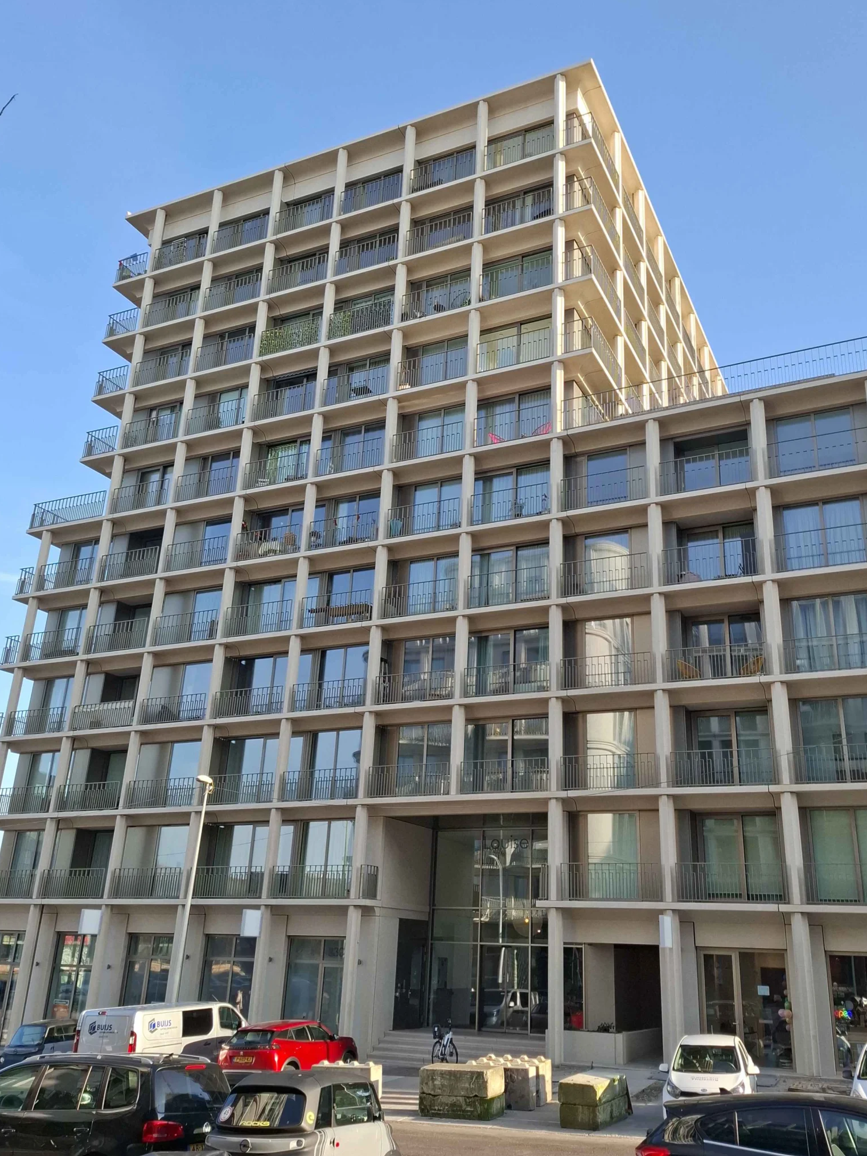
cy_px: 588
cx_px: 467
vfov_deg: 61.6
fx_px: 968
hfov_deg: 48.2
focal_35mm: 29
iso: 50
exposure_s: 1/686
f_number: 1.8
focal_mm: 5.54
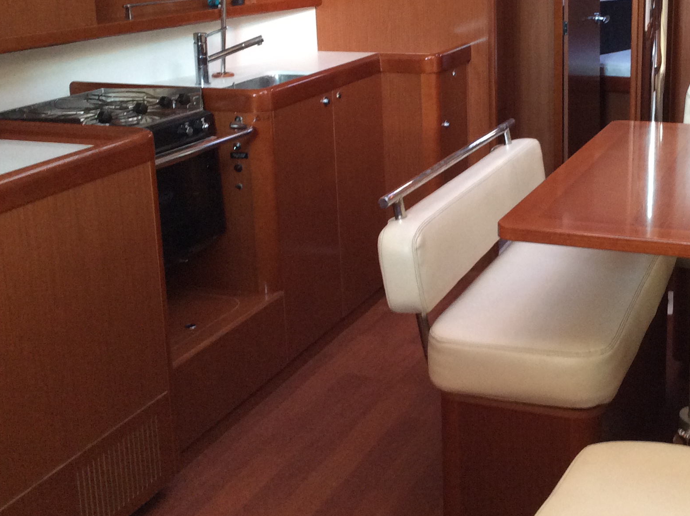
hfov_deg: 35.9
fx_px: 1055
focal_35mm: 53
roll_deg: +0.4
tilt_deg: -14.6
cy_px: 158
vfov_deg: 27.2
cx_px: 453
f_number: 2.4
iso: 125
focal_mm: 3.3
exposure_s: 1/25
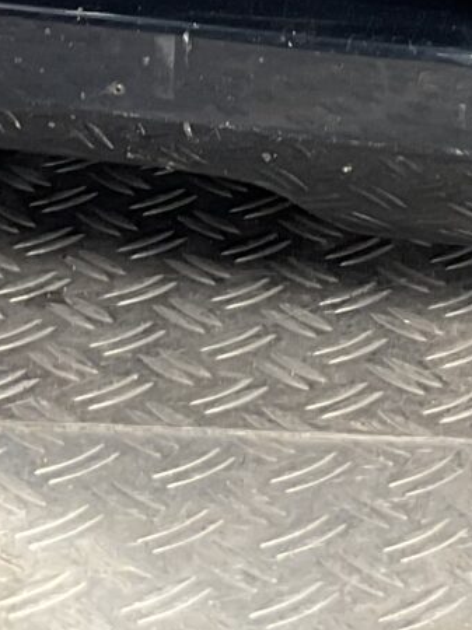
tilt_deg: -7.9
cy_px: -643
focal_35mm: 165
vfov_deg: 10.9
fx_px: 3003
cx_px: 300
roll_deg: -1.0
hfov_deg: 9.0
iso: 16
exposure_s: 1/149
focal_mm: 3
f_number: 1.8
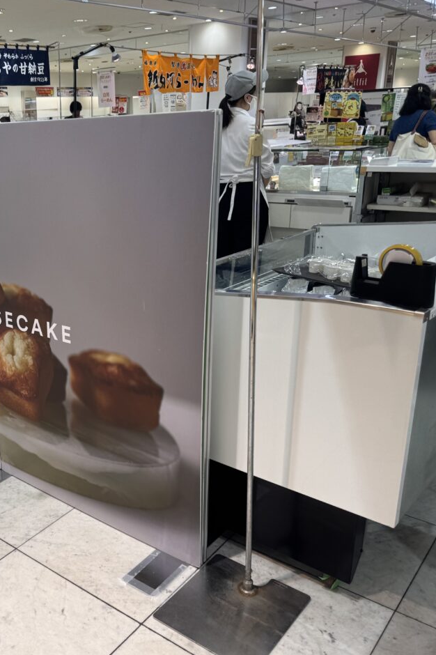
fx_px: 618
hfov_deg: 36.0
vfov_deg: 55.8
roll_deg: +1.8
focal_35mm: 34
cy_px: 332
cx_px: 28
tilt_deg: -18.8
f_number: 1.78
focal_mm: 6.76
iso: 64
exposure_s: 1/132
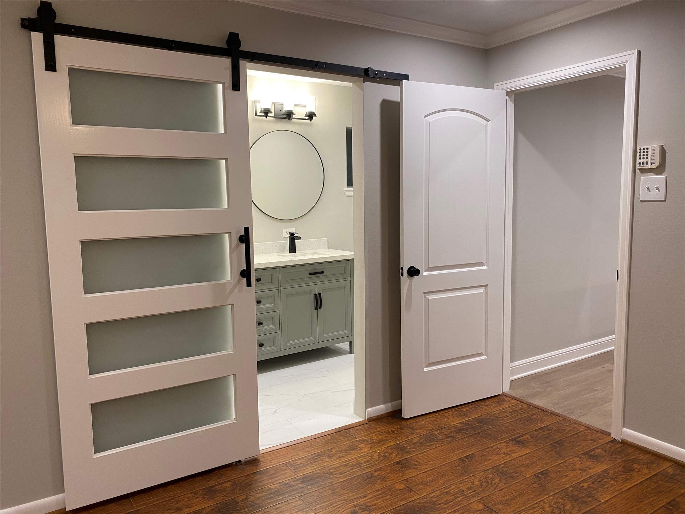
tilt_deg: -6.5
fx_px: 515
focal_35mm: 26
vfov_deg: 53.1
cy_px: 257
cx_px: 342
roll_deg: +1.4
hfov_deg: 67.3
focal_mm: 4.25
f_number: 1.8
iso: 80
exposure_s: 1/60
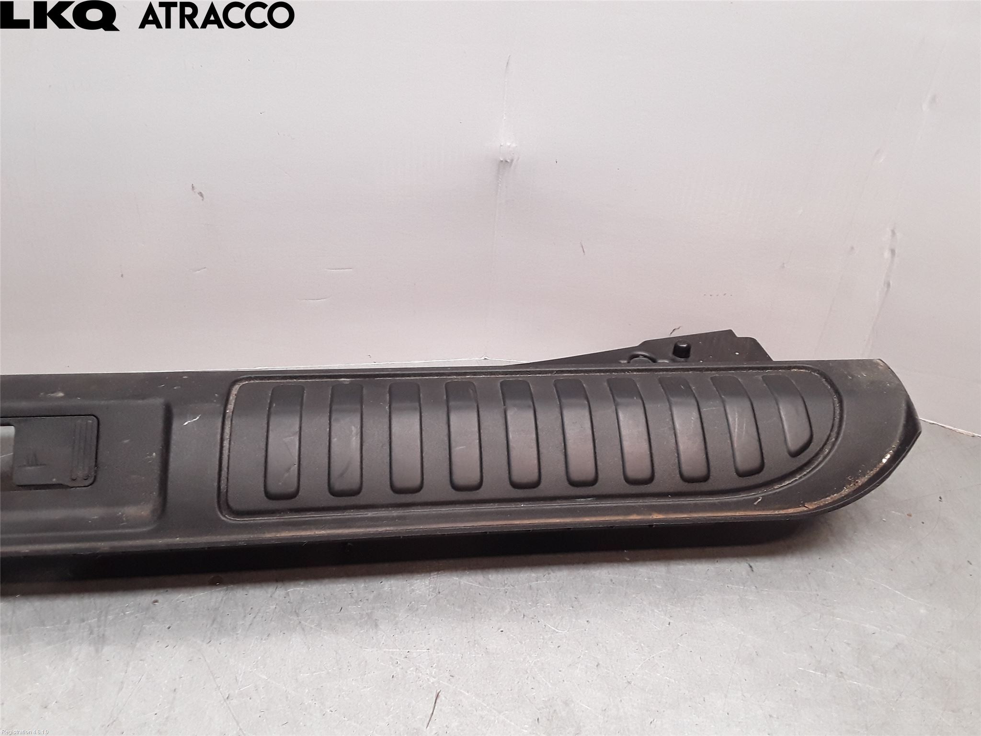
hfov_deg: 63.4
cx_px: 490
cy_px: 368
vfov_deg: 49.7
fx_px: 794
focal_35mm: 28
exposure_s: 1/100
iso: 100
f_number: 1.9
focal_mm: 2.91
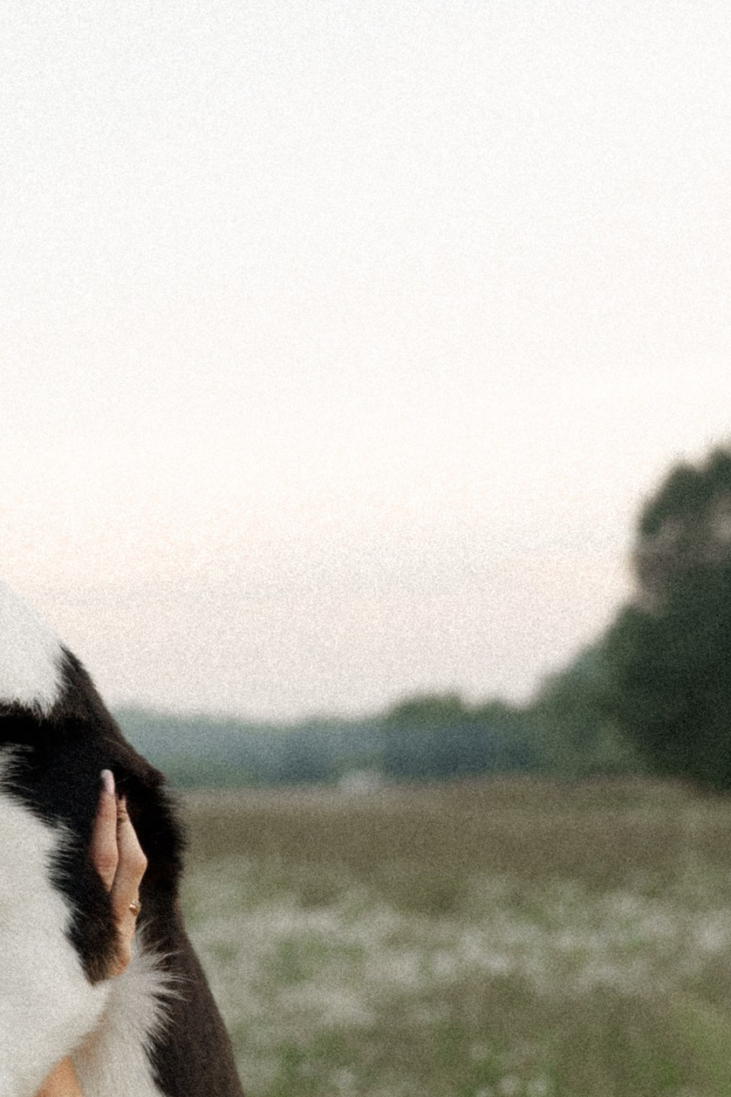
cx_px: -61
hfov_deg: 12.3
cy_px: 950
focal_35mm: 110
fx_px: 3350
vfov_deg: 18.3
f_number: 2.8
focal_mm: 36
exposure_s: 1/320
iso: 400
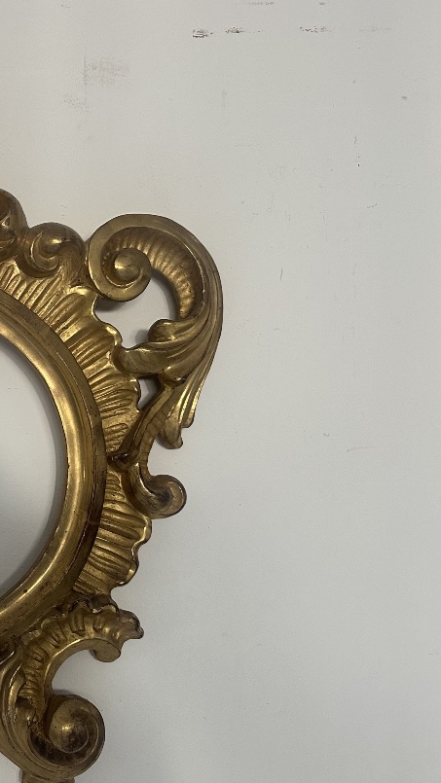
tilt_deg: +4.3
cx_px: -141
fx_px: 810
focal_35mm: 39
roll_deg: -0.8
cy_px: 410
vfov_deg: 51.6
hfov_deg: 25.8
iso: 250
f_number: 1.78
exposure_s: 1/83
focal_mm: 6.86
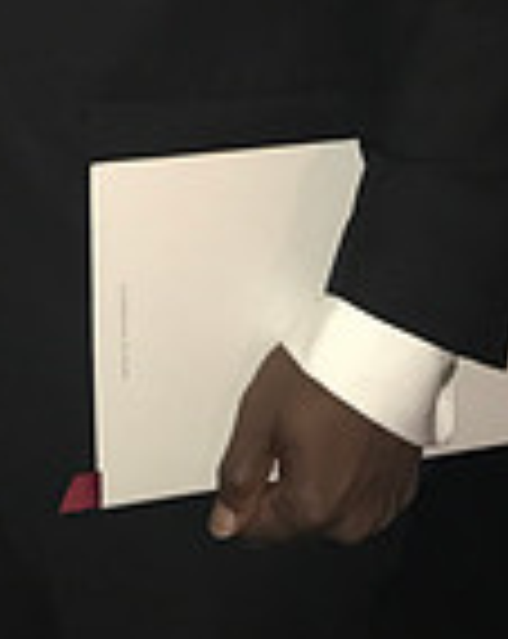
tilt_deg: -6.8
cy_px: -374
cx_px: -56
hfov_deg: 13.4
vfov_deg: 15.6
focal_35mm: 112
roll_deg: -1.1
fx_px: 2112
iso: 64
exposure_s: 1/16
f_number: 1.8
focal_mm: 3.99
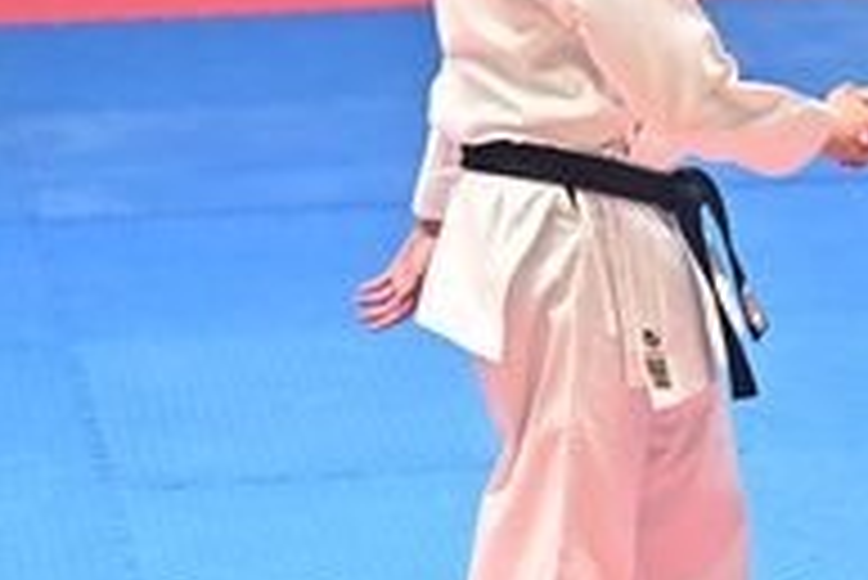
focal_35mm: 284
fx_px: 6852
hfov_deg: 7.2
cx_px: 850
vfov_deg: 4.8
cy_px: 85
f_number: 2.8
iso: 2000
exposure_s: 1/3200
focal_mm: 122
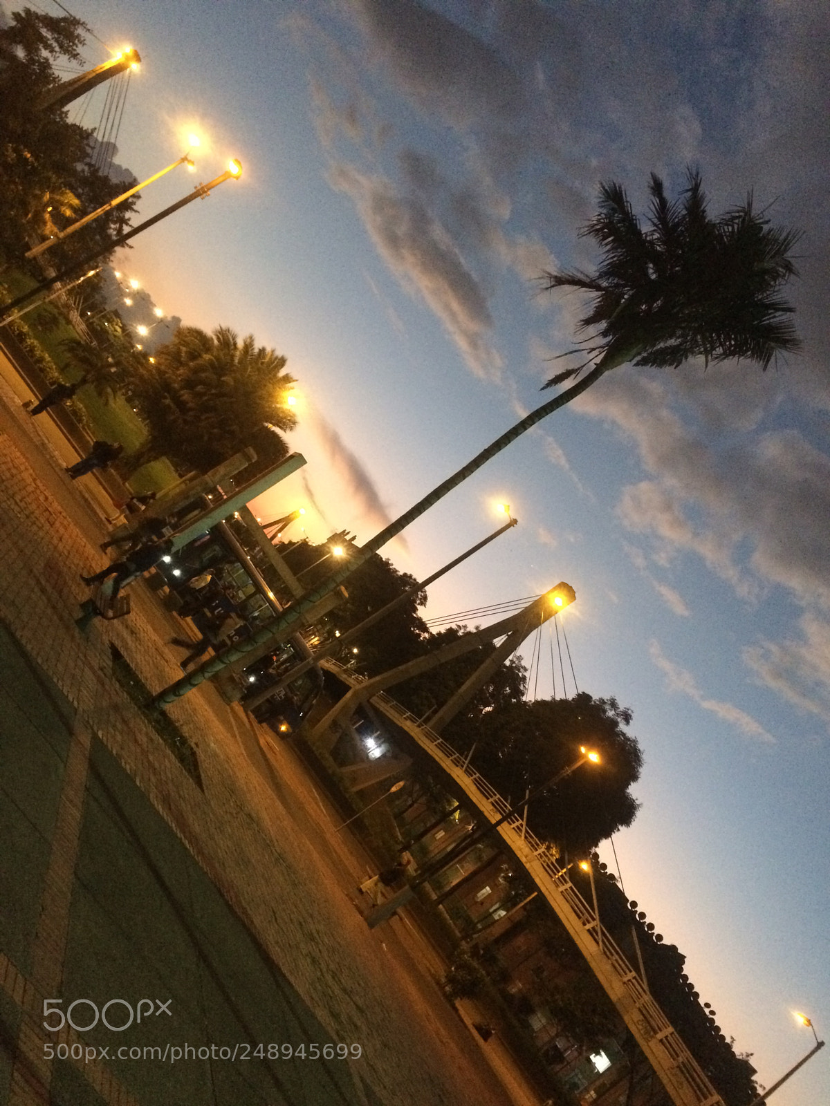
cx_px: 415
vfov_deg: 61.7
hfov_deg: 48.2
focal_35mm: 29
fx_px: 927
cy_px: 553
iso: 400
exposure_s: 1/15
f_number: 2.2
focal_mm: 4.15
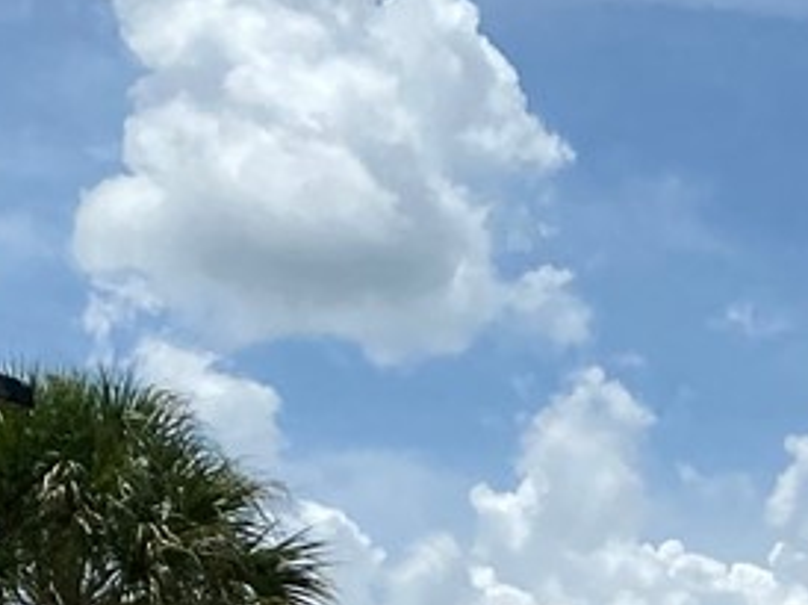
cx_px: 1185
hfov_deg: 12.4
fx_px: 3545
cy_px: 1363
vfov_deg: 9.0
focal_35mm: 152
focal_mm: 4.25
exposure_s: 1/5236
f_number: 1.8
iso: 32
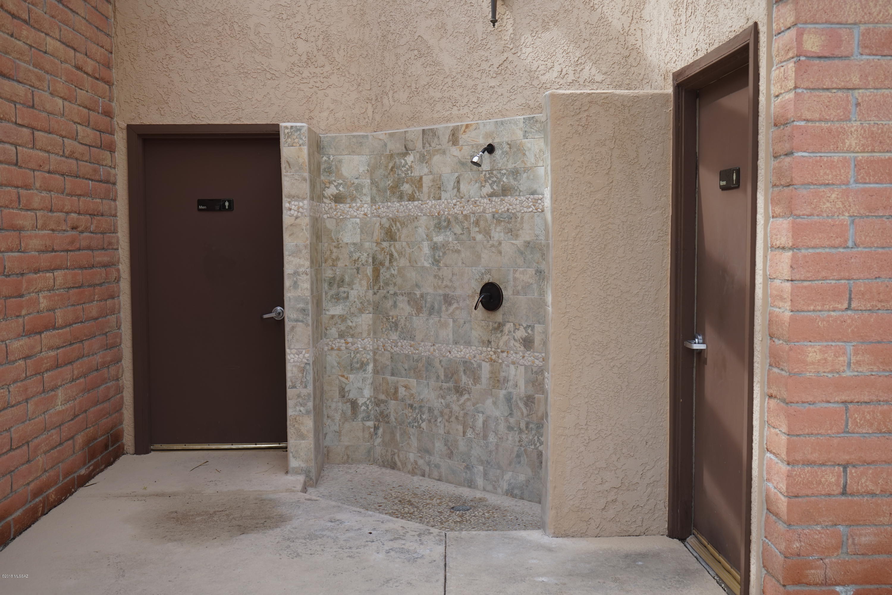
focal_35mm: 37
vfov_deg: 35.9
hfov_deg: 51.9
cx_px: 446
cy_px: 298
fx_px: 917
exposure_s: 1/200
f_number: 5.6
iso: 100
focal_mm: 37
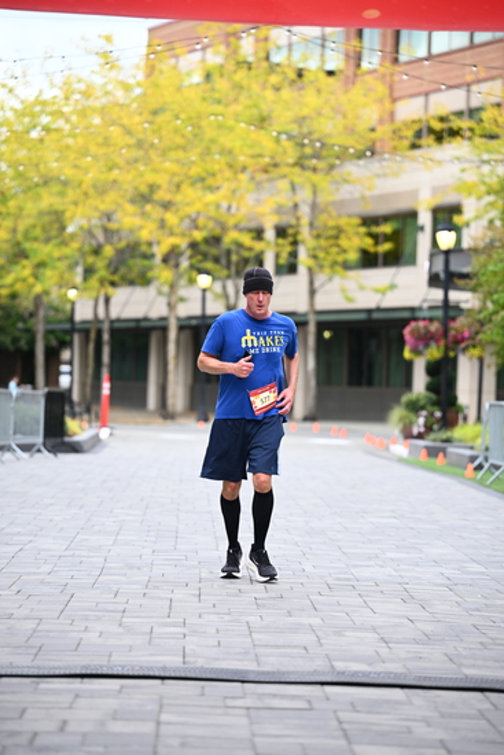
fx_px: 2518
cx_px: 252
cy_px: 378
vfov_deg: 17.1
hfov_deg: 11.4
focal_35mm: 120
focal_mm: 120
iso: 640
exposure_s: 1/1250
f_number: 2.8
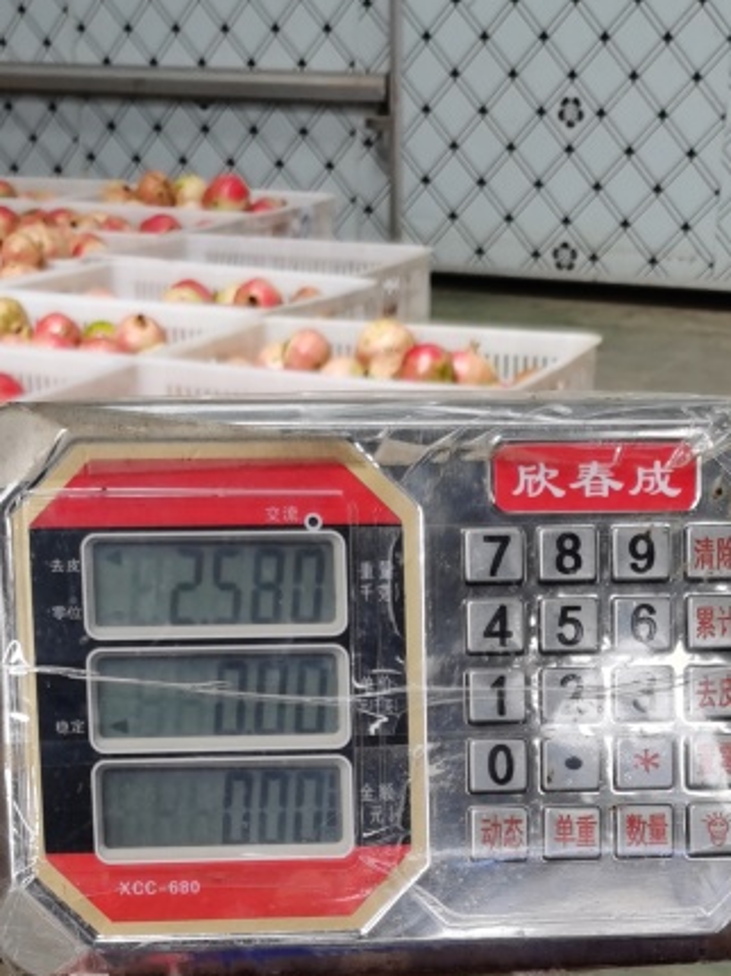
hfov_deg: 21.9
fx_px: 1888
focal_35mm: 67
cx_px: 363
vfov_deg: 26.0
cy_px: 1163
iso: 50
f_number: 1.8
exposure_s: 1/391
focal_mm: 5.58
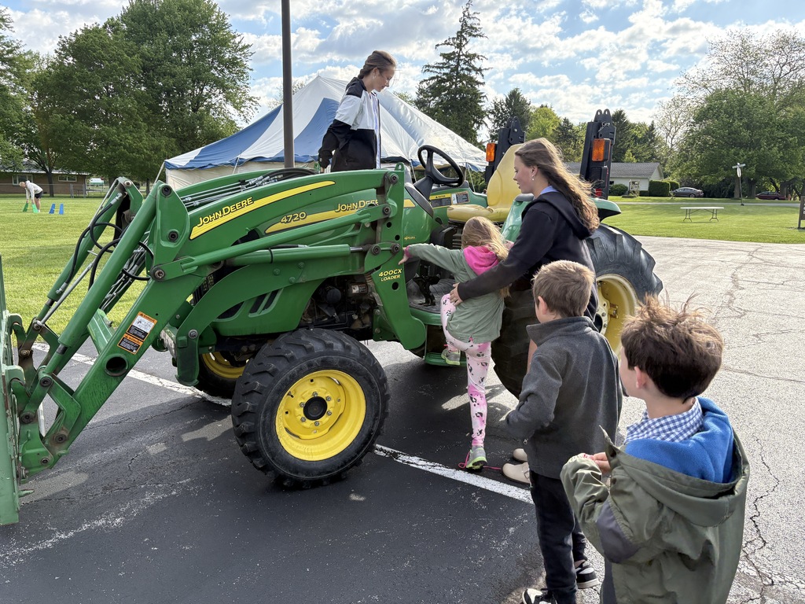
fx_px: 605
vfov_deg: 53.1
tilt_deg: -10.7
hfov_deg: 67.3
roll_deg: -0.5
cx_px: 402
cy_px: 302
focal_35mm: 26
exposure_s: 1/1420
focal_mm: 5.96
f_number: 1.6
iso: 64
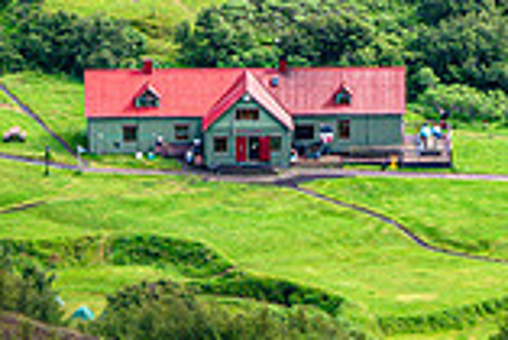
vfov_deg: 1.7
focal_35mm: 788
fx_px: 11130
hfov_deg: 2.6
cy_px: -209
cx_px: 880
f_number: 13
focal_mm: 141
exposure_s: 1/60
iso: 100
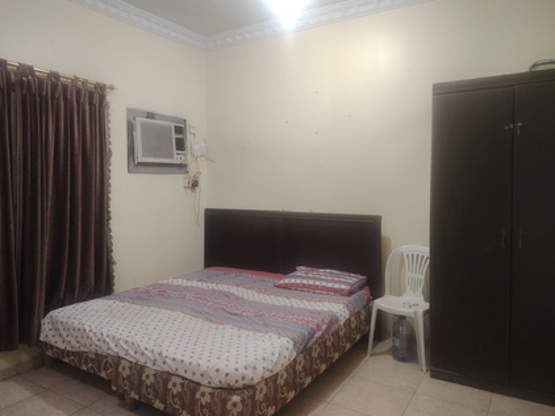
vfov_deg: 53.0
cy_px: 197
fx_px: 417
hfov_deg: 67.3
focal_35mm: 26
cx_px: 258
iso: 564
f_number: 1.75
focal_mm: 5.25
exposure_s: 1/30
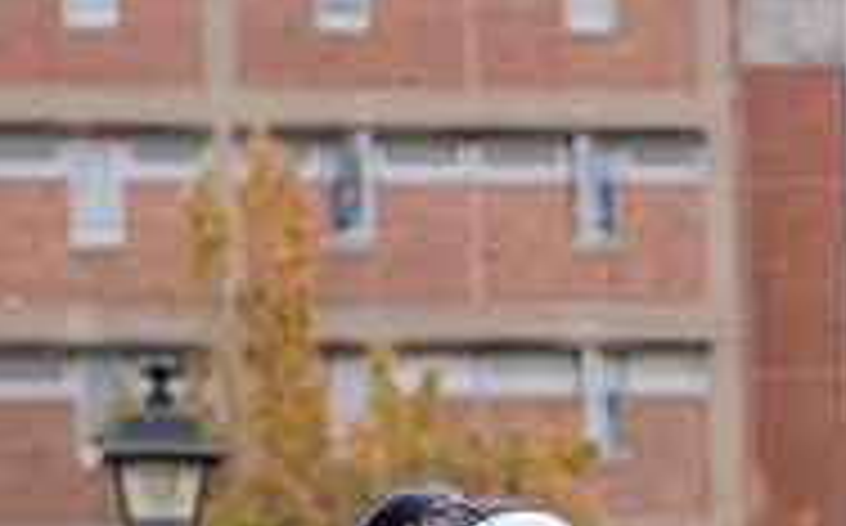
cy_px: 861
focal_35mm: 195
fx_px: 4491
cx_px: 868
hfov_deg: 10.7
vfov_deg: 6.6
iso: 400
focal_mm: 62
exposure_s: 1/250
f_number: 5
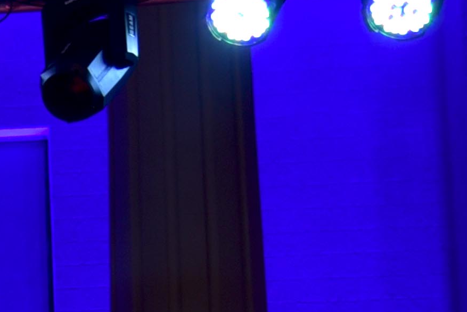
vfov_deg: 5.5
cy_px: 774
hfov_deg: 8.1
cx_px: -515
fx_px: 3115
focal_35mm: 240
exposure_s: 1/80
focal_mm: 35
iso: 400
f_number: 4.5
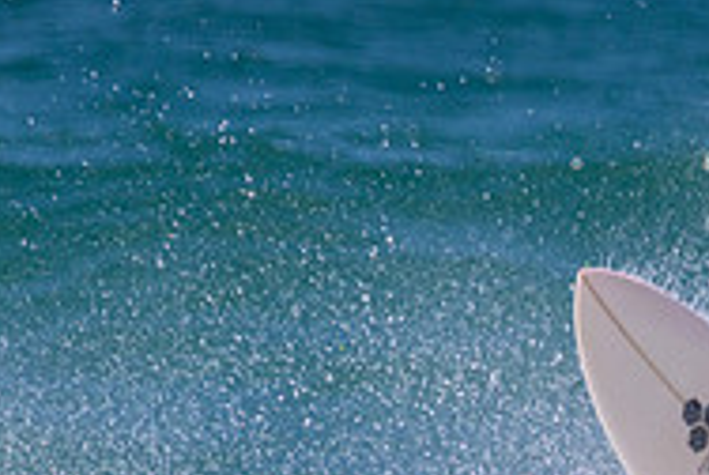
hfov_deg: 0.8
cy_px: 628
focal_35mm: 2465
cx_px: 815
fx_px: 48623
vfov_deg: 0.6
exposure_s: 1/1600
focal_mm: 800
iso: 640
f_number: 11
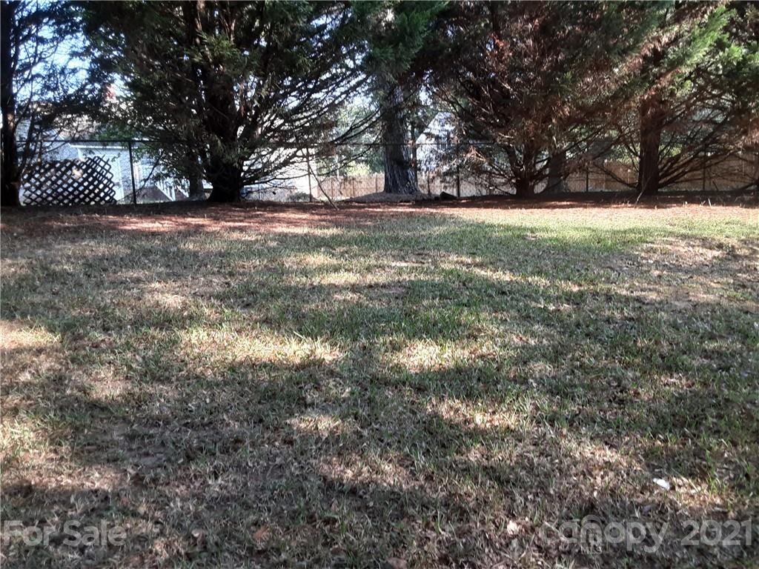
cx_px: 380
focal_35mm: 27
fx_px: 592
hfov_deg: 65.3
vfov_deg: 51.4
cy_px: 284
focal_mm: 2.91
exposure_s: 1/120
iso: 64
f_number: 1.9
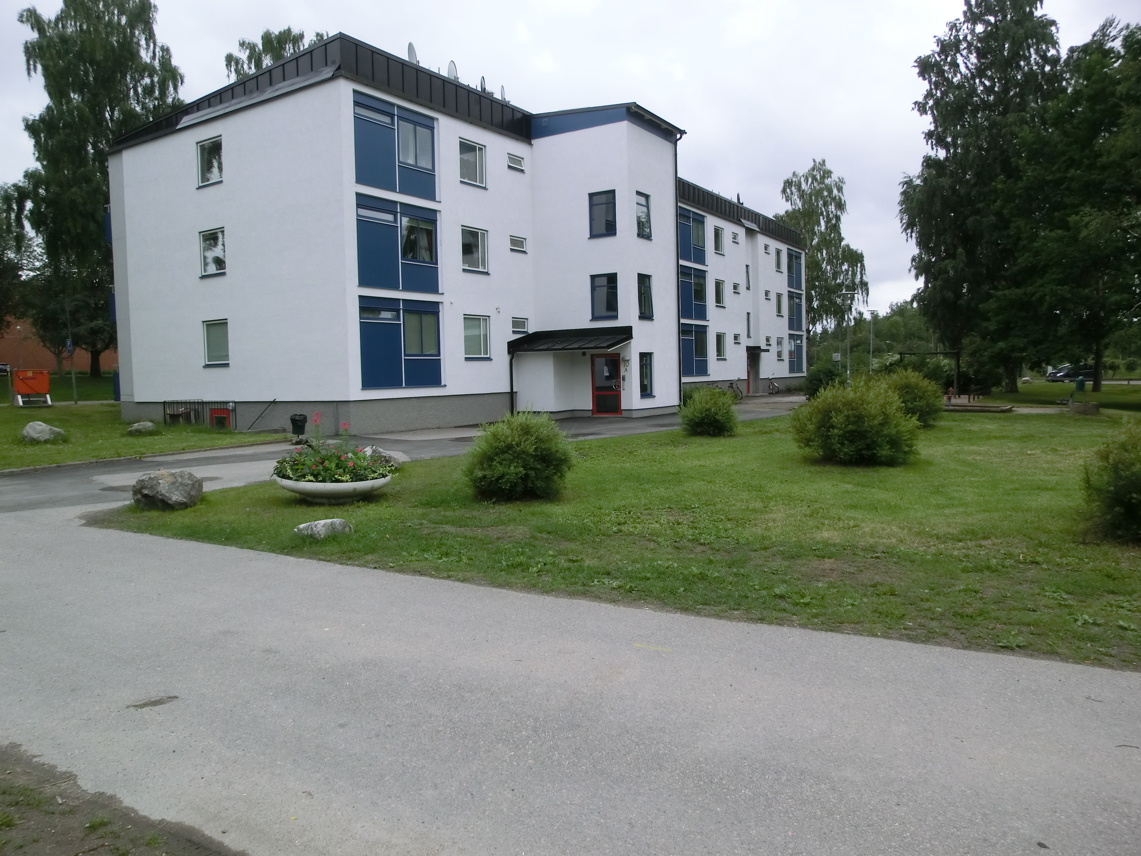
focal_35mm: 24
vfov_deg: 56.8
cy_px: 428
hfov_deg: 71.6
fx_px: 791
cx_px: 570
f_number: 3
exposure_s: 1/500
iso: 80
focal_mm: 4.24
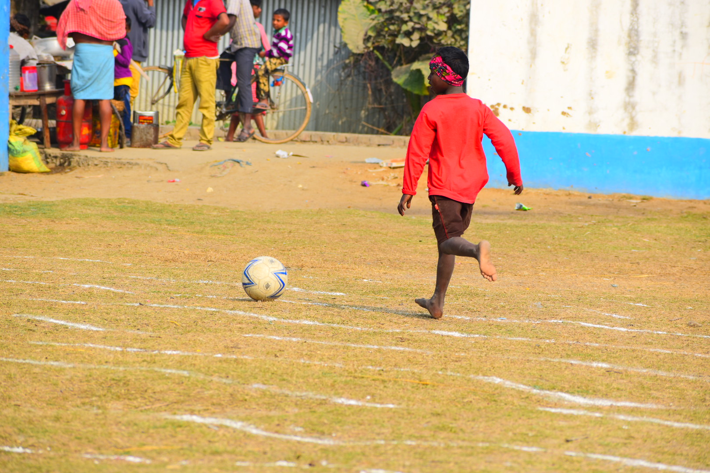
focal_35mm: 248
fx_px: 4881
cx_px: 355
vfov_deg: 5.6
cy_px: 236
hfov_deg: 8.3
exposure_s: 1/500
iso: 110
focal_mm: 165
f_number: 8
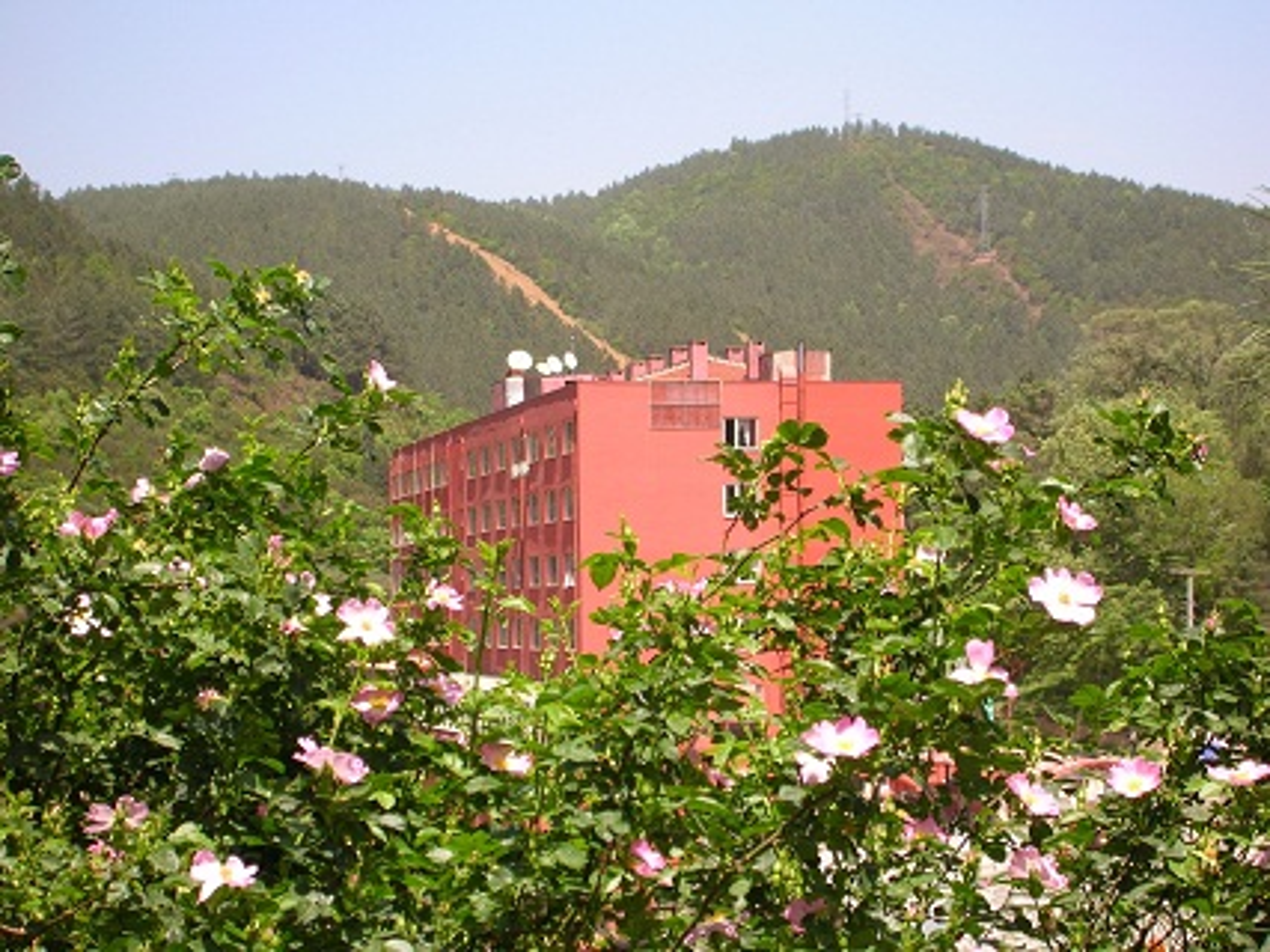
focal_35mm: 105
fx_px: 3851
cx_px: 635
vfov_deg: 14.1
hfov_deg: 18.7
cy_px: 476
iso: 50
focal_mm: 17.4
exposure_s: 1/228
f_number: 4.9
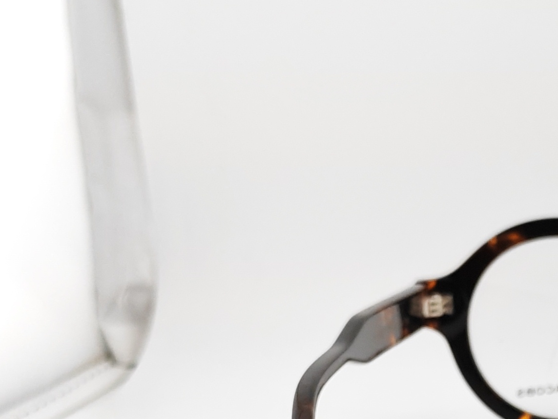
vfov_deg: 16.6
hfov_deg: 21.5
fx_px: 1386
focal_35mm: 86
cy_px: 460
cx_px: 630
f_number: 1.9
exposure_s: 1/400
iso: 1000
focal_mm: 6.12
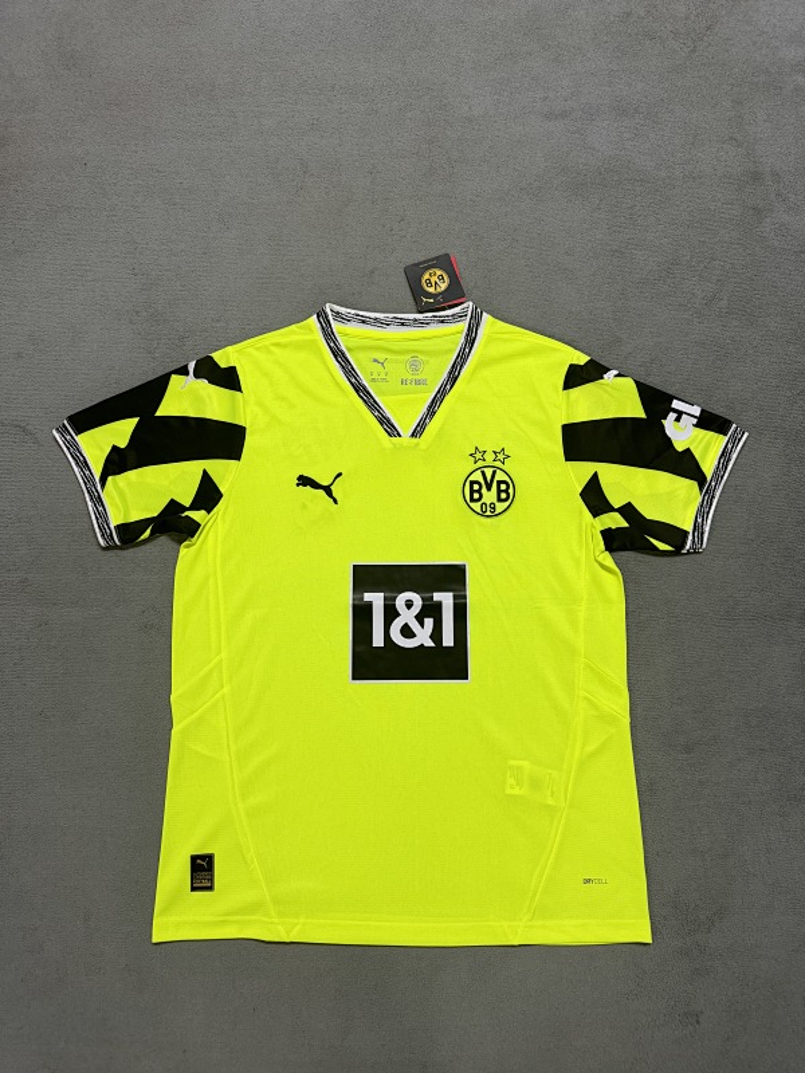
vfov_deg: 71.6
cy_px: 536
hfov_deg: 56.8
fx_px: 744
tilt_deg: -80.0
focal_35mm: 24
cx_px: 402
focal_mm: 6.76
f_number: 1.78
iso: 200
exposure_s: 1/96
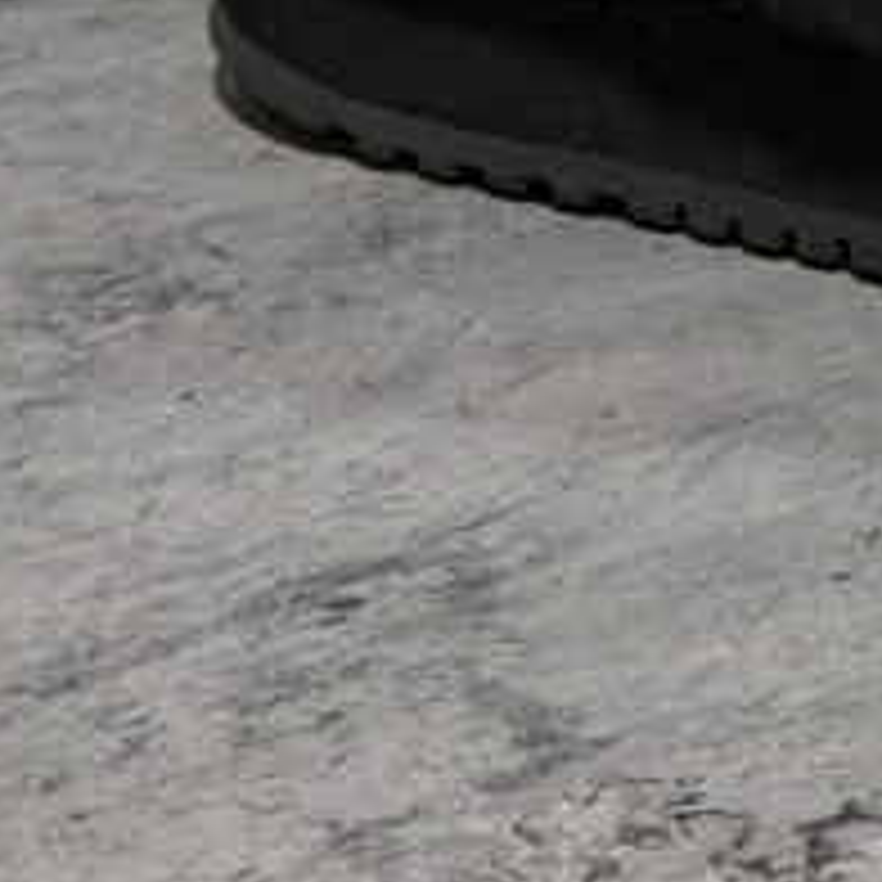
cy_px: -626
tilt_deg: -12.3
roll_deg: +0.9
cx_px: 1300
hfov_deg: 9.8
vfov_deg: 9.7
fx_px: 4987
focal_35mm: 173
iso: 500
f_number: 1.78
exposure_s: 1/40
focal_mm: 6.76
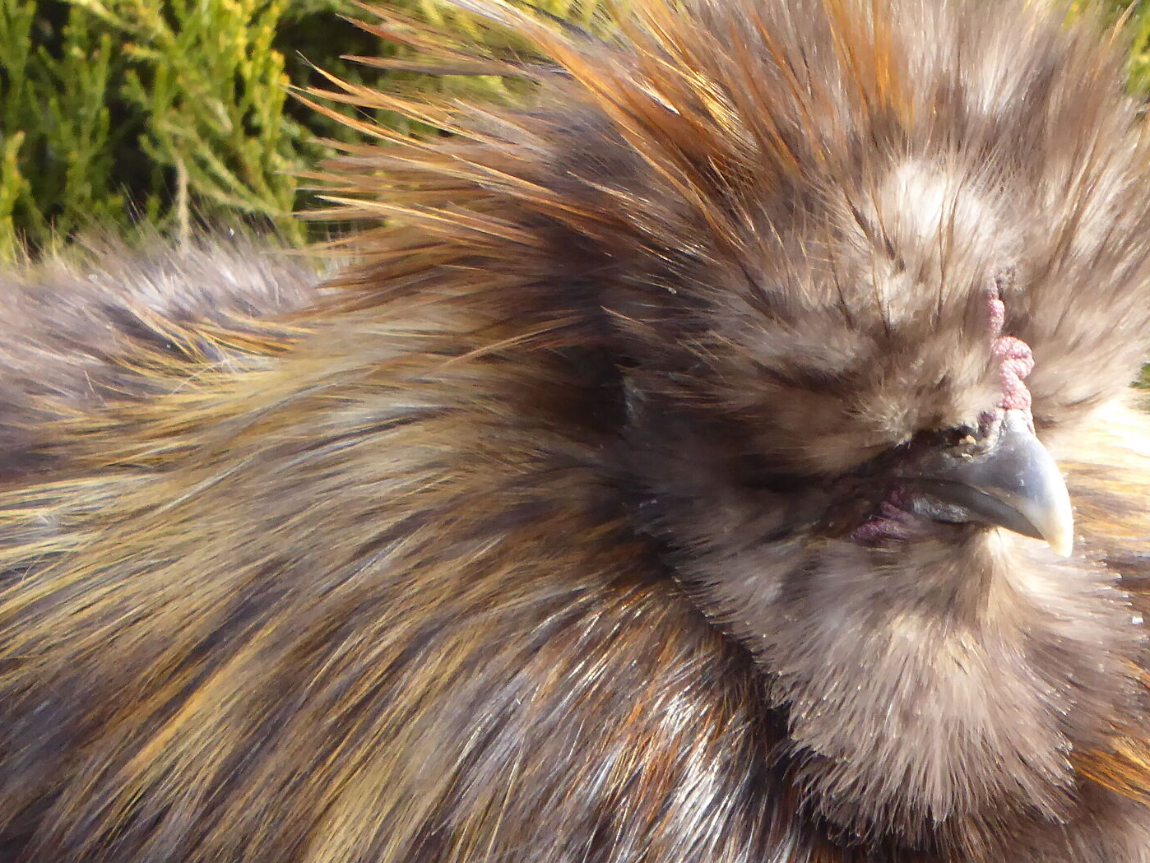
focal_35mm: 381
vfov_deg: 3.9
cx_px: 781
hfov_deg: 5.2
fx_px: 12660
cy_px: 328
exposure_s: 1/80
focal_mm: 35.8
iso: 400
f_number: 5.6
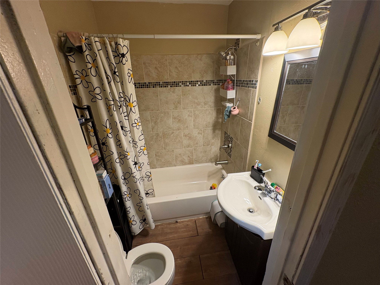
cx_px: 190
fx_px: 154
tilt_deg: -23.2
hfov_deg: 102.1
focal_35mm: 14
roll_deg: +2.8
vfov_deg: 85.7
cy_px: 142
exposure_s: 1/60
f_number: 2.2
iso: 200
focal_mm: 2.22
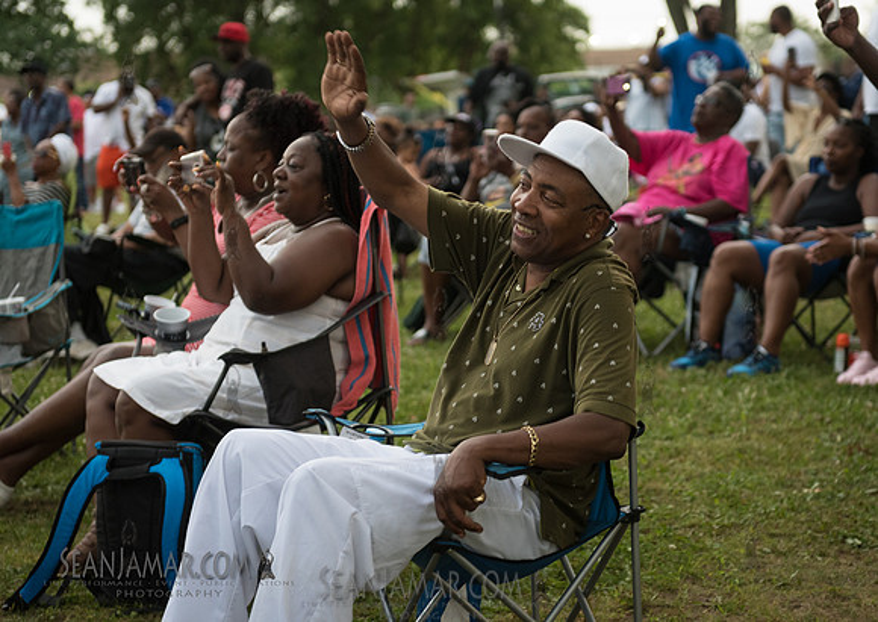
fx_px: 2122
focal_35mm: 85
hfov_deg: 23.3
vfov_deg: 16.7
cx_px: 545
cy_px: 325
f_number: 3.2
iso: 1250
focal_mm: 70
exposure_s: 1/160
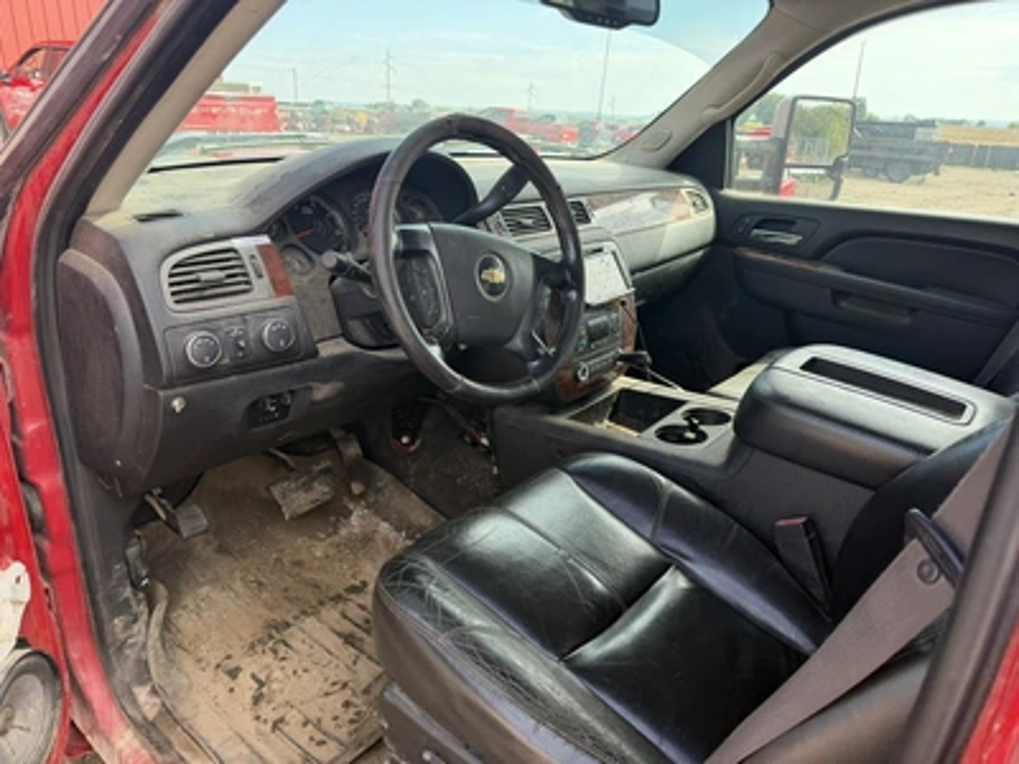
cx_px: 510
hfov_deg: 71.6
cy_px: 382
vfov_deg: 56.8
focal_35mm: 24
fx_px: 706
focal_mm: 6.76
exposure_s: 1/504
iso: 100
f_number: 1.78
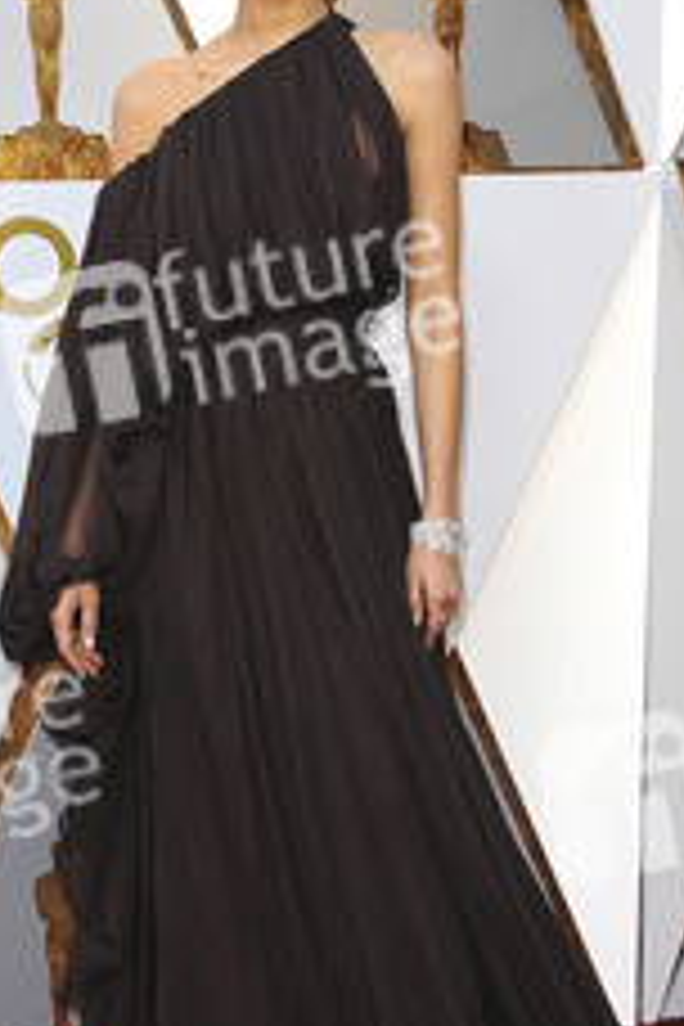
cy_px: 554
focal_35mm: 109
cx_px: 362
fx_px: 3106
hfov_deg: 12.6
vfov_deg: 18.8
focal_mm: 62
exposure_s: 1/250
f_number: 7.1
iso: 1000
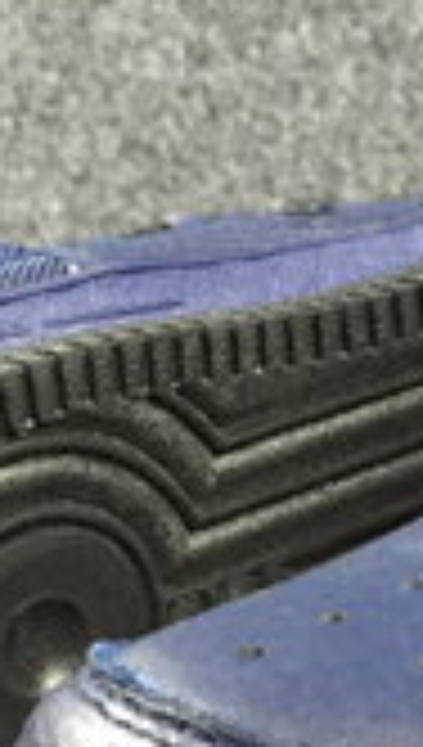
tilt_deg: -7.3
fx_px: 2639
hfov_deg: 8.9
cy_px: 403
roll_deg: -1.4
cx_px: 662
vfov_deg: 16.1
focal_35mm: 133
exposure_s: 1/33
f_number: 2.2
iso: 250
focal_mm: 4.15
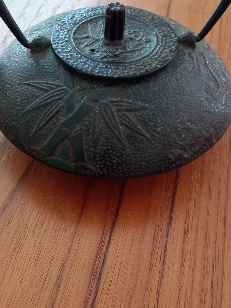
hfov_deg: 38.7
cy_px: 147
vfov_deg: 50.1
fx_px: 329
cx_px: 111
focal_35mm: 37
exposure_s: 1/33.3
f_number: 2.2
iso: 321
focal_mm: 3.79
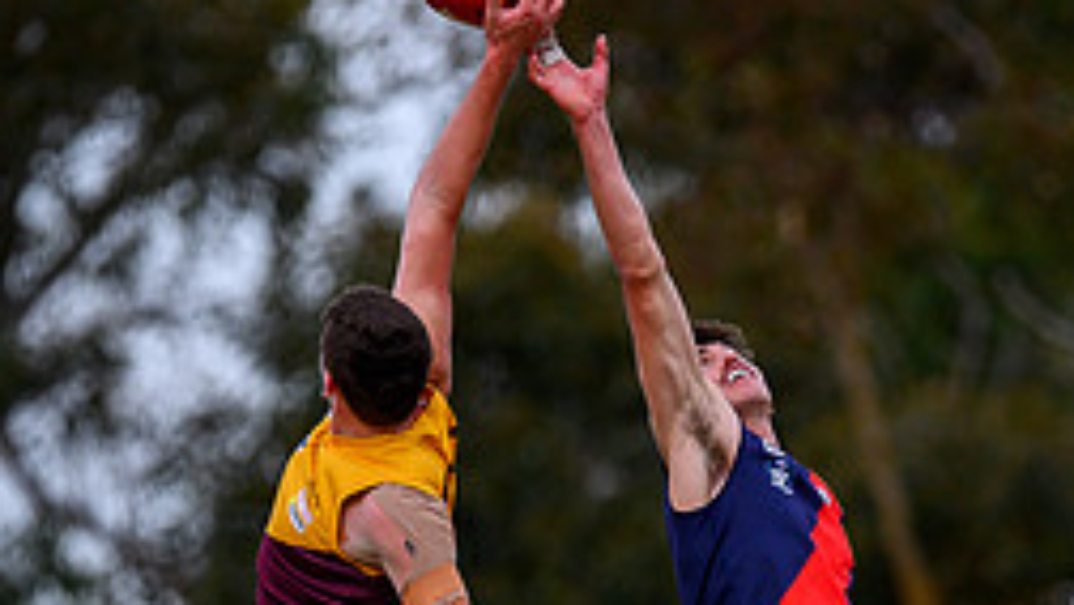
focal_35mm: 1754
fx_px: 49972
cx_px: 958
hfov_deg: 1.2
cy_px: 827
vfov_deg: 0.7
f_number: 4
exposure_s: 1/1600
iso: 220
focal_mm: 500
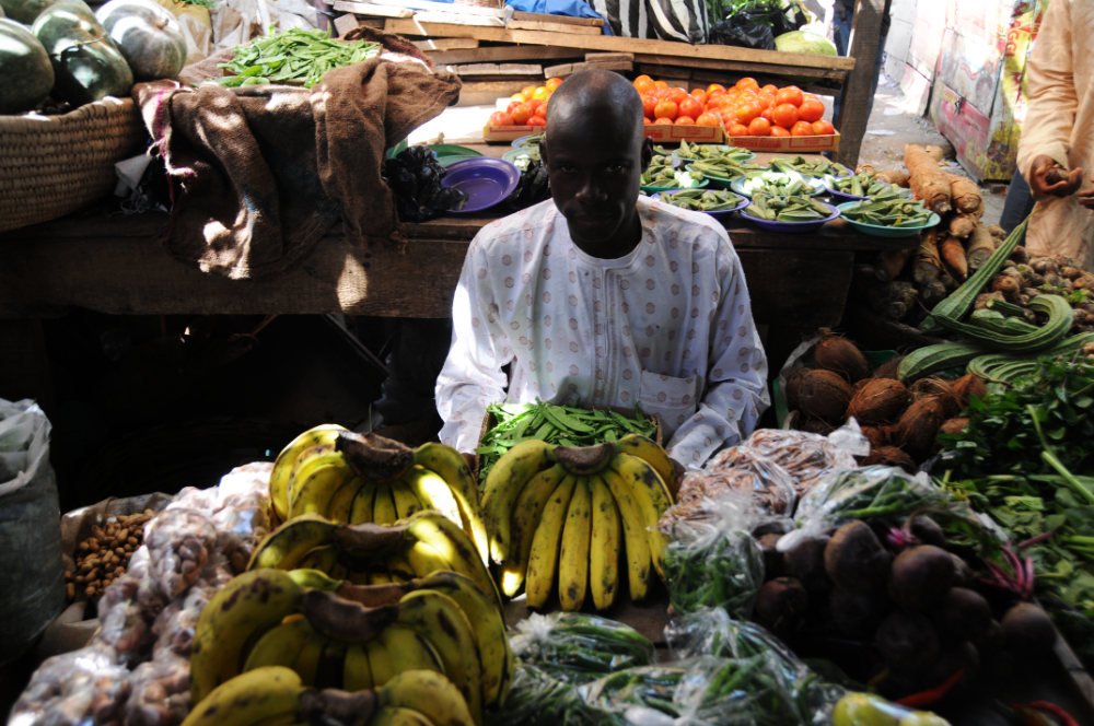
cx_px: 547
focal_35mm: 33
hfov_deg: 57.3
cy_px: 363
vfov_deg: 39.9
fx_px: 1002
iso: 320
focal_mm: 22
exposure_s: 1/80
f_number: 3.8
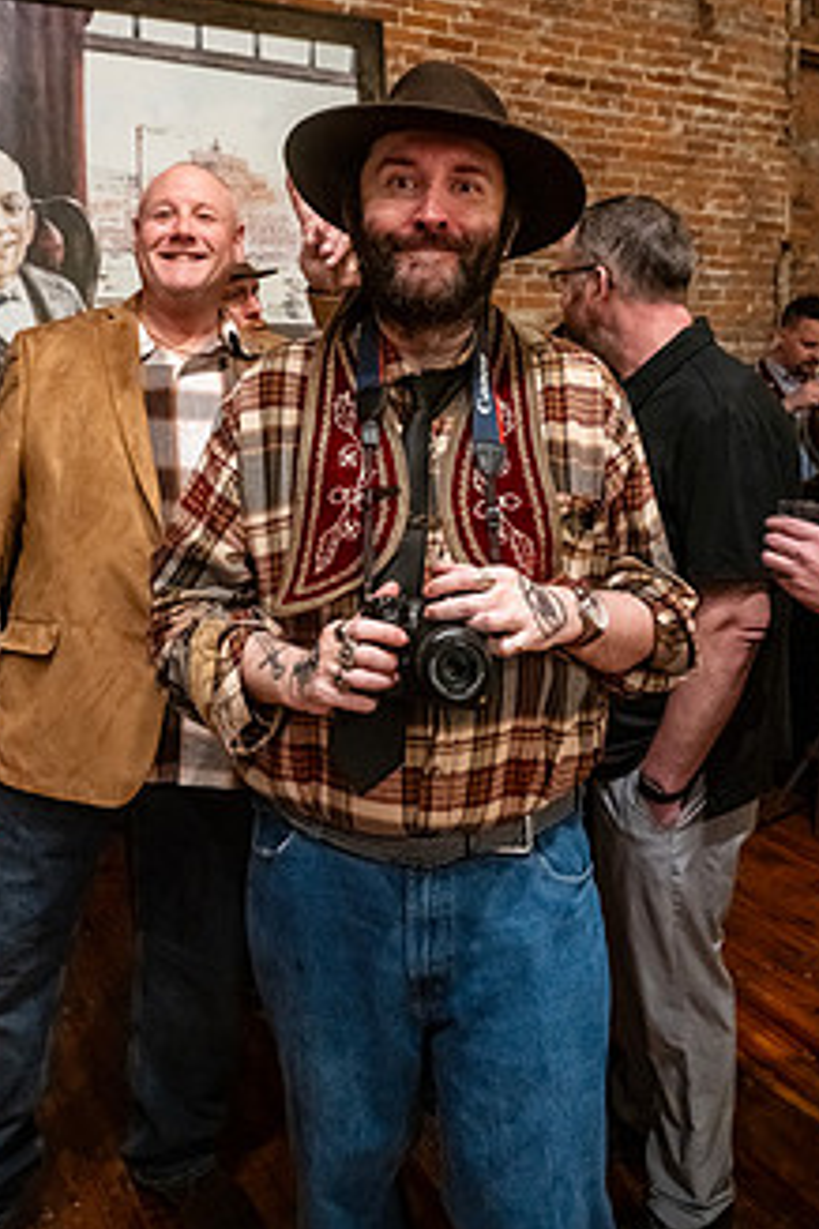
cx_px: 357
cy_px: 459
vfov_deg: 56.5
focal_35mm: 33
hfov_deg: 39.9
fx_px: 1126
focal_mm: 24
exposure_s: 1/40
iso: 6400
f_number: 4.5
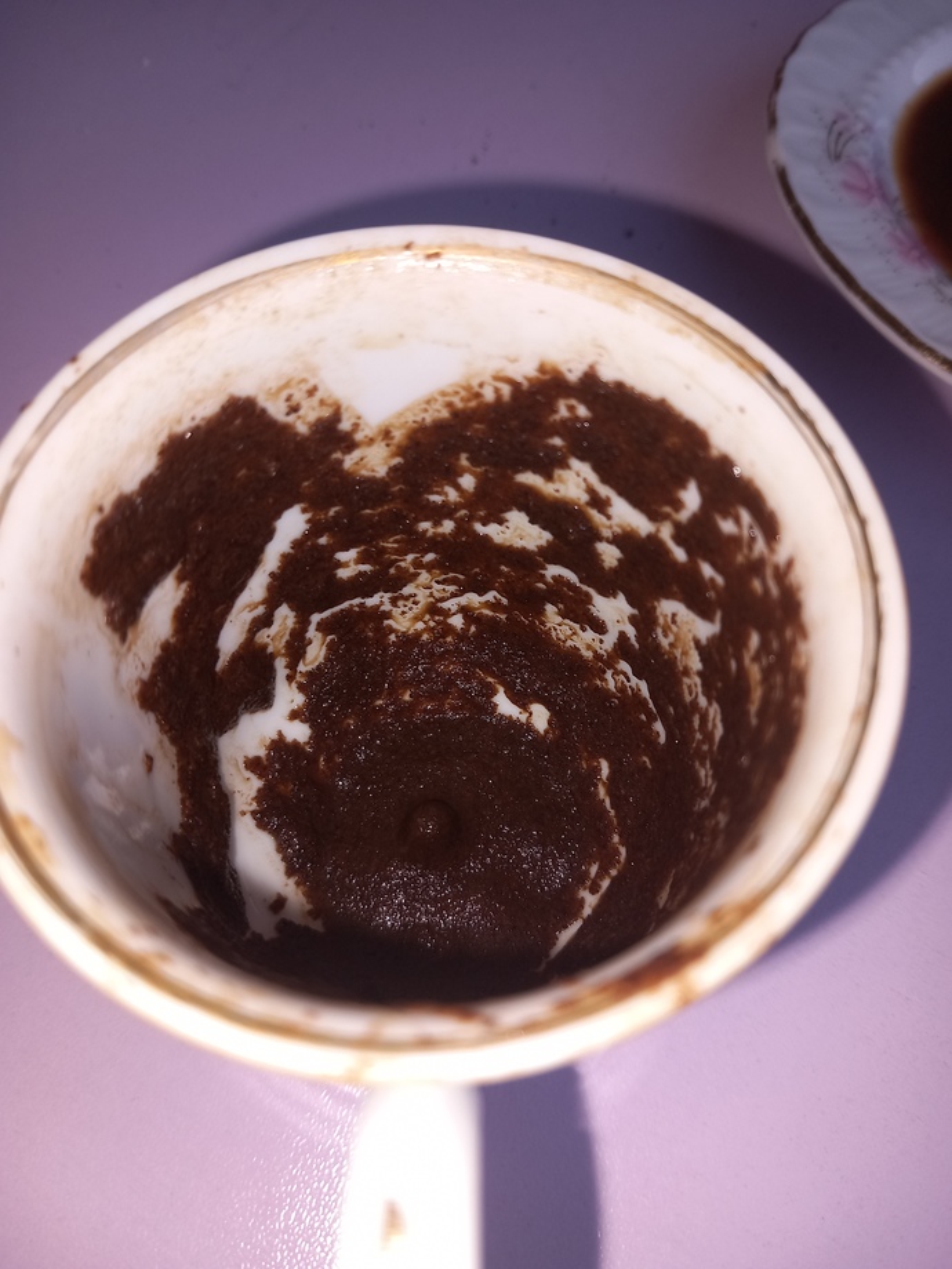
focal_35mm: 27
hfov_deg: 51.4
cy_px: 634
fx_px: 990
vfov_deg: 65.3
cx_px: 476
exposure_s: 1/100
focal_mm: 4
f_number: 1.8
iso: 25
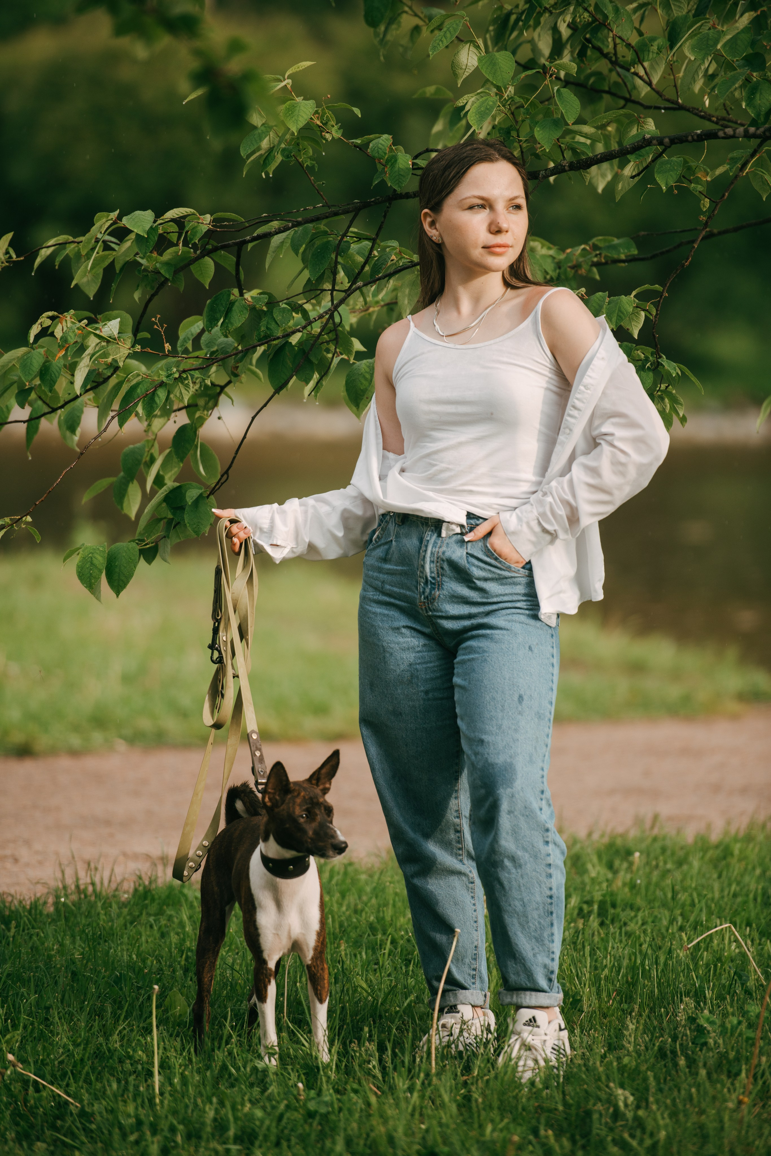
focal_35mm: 200
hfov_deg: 6.9
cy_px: 578
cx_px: 386
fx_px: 6424
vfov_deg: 10.3
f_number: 2.8
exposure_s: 1/1000
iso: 100
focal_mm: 200
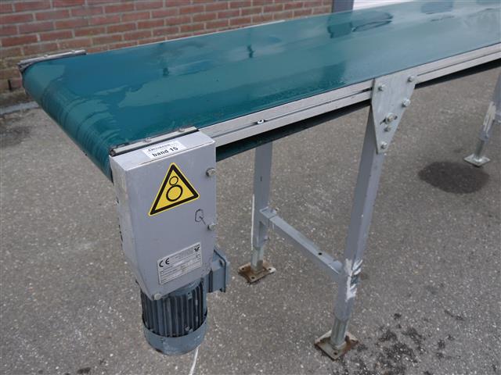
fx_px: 492
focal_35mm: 34
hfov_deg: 54.0
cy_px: 188
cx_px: 250
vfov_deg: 41.8
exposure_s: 1/160
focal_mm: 17
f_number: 5
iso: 100
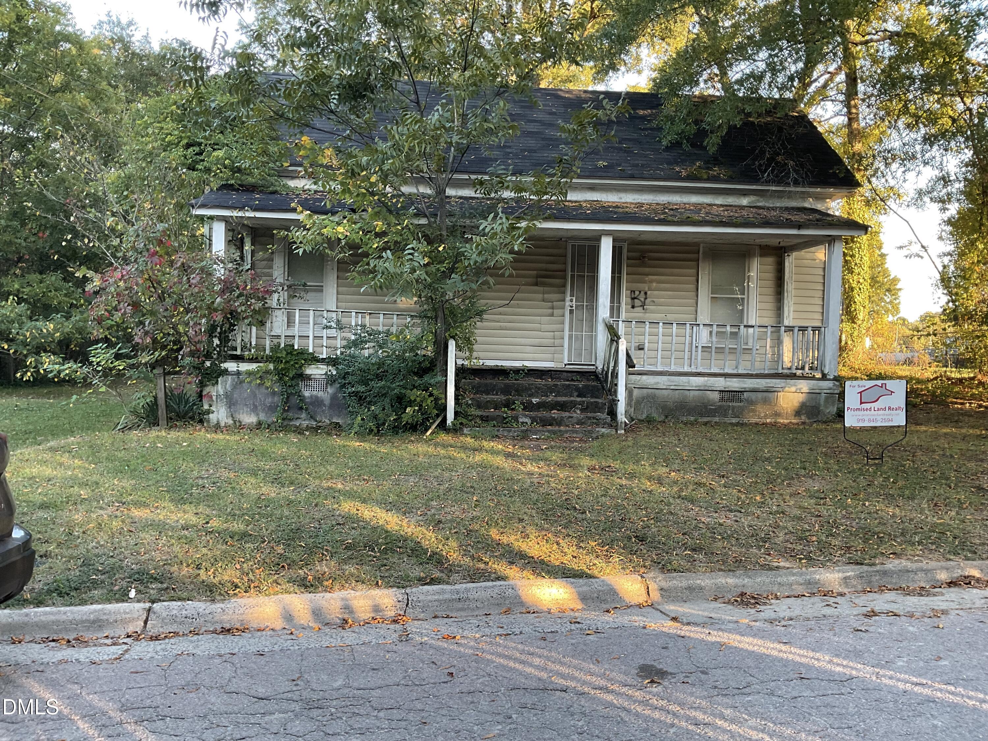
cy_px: 370
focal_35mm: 29
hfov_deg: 61.7
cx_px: 494
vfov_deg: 48.2
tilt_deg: -1.5
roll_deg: -1.4
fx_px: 828
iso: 50
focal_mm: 3
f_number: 1.8
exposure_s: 1/120
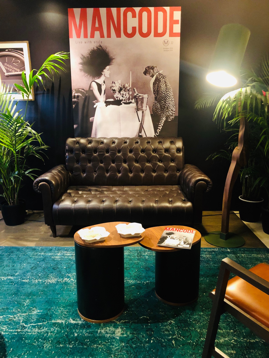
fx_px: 290
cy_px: 179
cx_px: 134
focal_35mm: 28
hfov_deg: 49.7
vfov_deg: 63.4
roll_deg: -0.2
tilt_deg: -12.2
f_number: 1.8
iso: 100
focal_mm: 4
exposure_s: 1/4
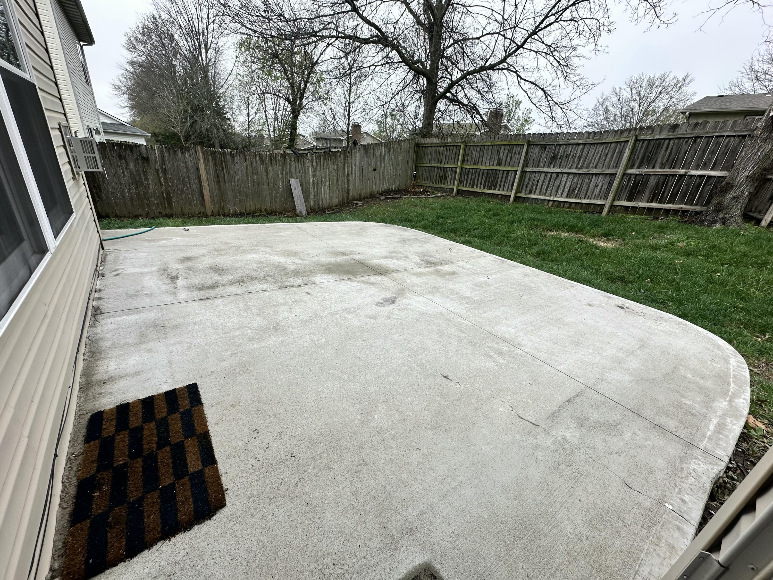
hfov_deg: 102.1
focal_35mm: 14
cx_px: 386
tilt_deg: -23.1
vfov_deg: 85.7
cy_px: 290
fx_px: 313
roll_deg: -6.0
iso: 40
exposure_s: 1/344
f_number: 2.2
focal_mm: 2.22
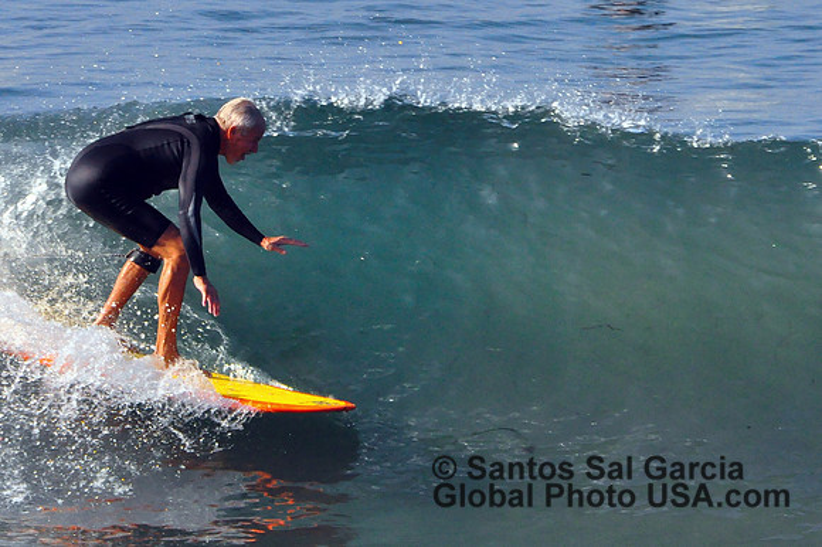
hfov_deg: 3.1
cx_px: 411
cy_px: 274
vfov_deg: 2.0
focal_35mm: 675
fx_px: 15403
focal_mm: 450
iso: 1250
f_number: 20
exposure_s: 1/500
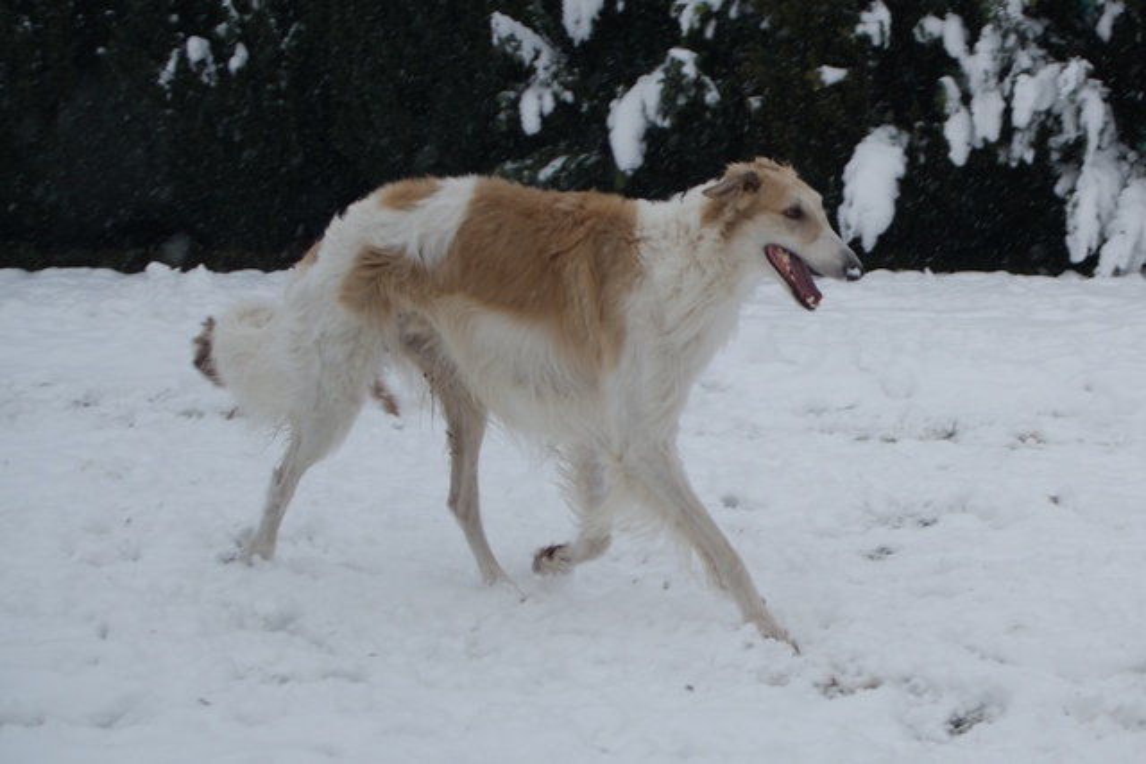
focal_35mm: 75
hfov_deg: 27.0
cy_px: 382
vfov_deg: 18.2
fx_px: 2388
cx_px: 573
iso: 100
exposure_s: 1/250
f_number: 6.3
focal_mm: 50
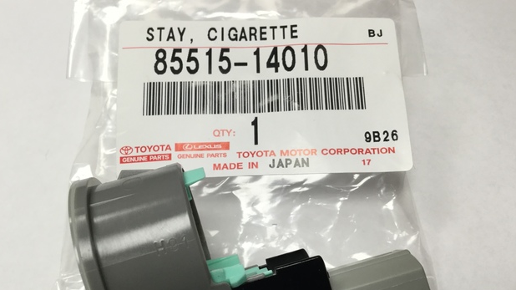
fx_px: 479
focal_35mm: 35
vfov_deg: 33.5
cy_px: 187
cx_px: 256
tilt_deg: -63.3
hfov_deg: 56.6
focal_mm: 3.3
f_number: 2.4
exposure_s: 1/30
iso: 32
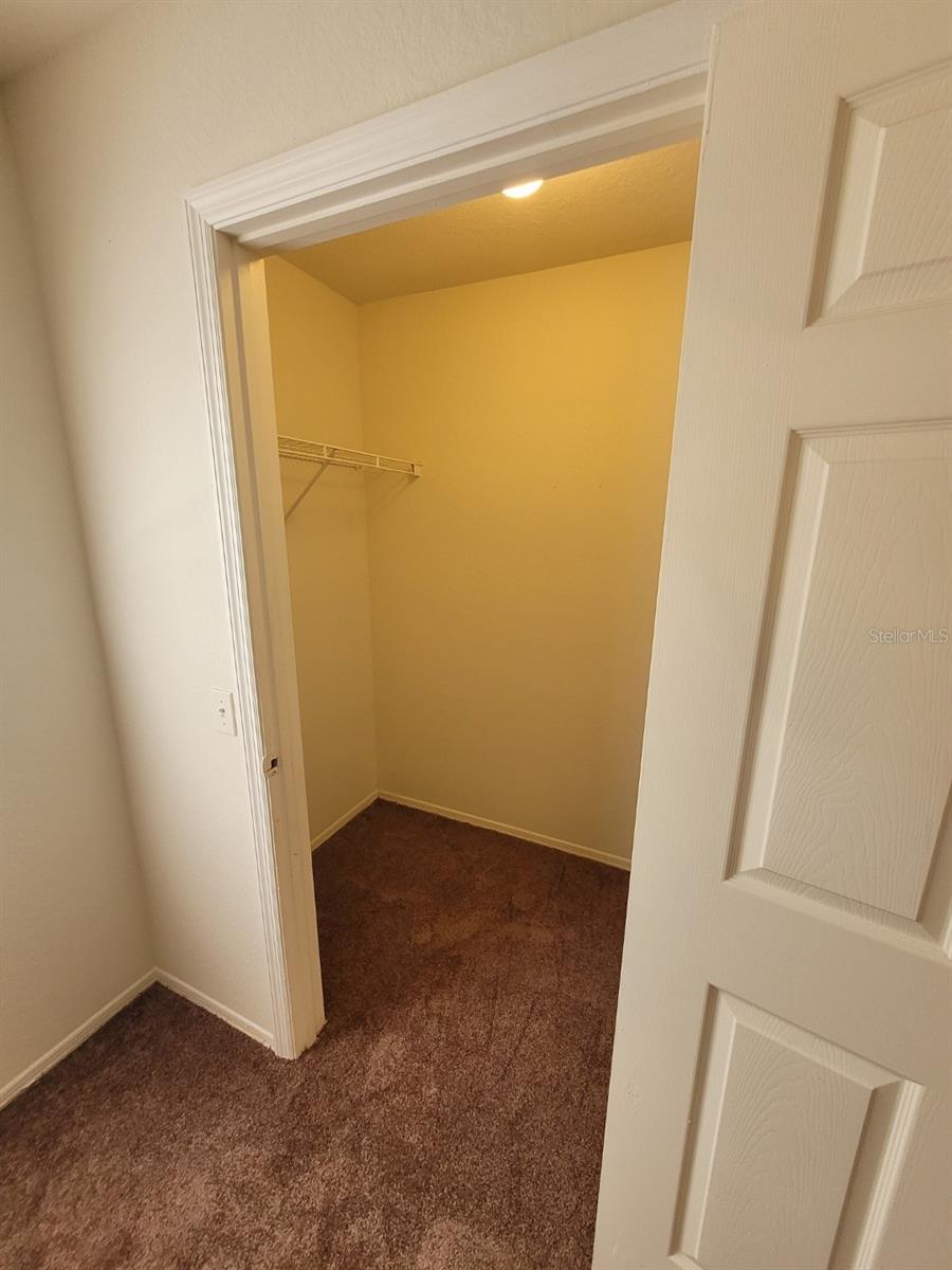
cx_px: 476
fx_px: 477
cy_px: 635
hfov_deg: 89.9
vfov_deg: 106.2
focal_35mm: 13
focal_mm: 1.74
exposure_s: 1/60
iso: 160
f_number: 2.2
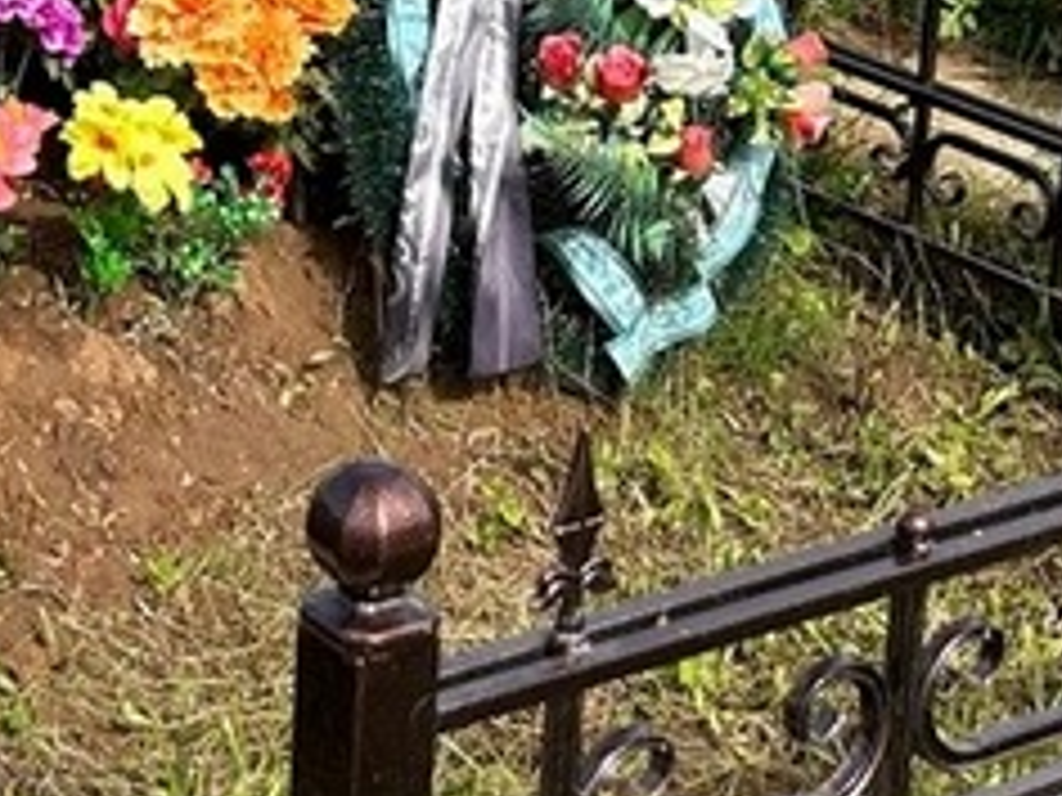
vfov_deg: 13.1
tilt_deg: -16.1
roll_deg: -0.8
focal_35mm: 113
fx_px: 3467
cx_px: 446
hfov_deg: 17.4
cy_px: 207
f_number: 1.5
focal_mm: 5.7
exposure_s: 1/2299
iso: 50
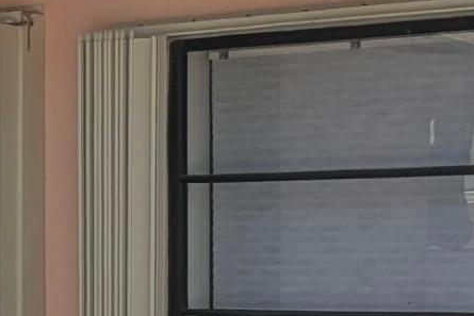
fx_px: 2213
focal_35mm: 168
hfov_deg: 11.5
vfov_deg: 8.2
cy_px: 183
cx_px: -326
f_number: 1.89
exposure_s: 1/2732
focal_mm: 5.43
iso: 47
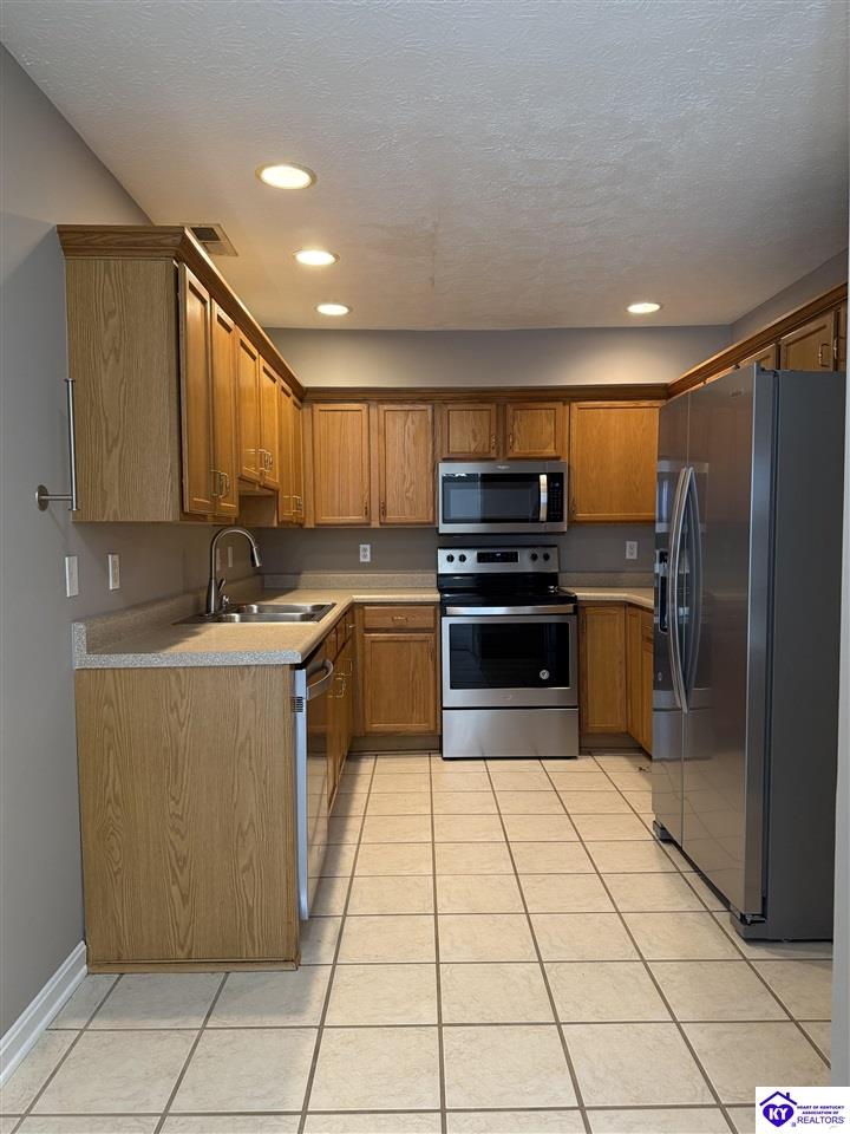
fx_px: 786
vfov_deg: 71.6
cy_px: 567
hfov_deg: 56.8
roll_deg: +0.2
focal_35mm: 24
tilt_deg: -2.2
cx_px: 425
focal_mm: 6.76
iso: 320
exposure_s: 1/120
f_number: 1.78
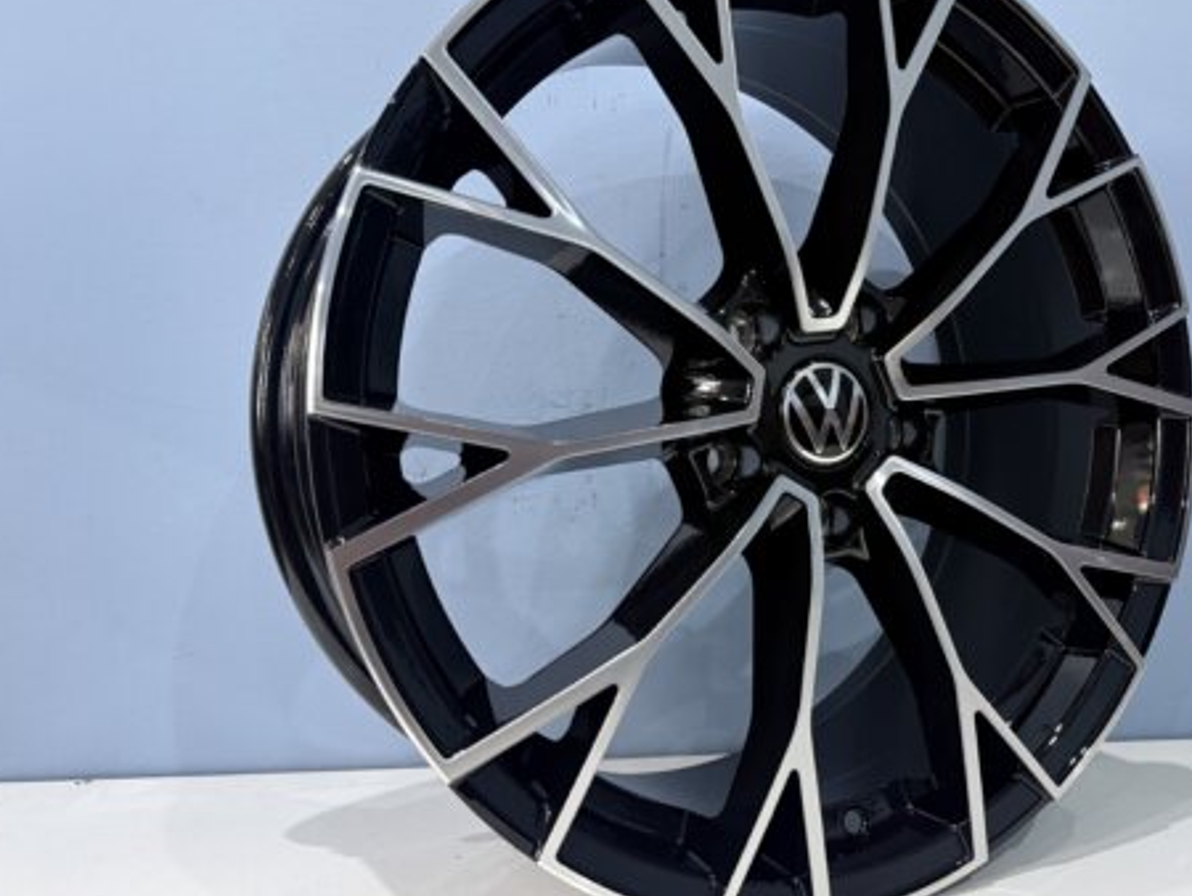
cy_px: 432
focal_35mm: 32
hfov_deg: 56.0
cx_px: 755
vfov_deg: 44.2
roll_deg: +1.1
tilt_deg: -1.1
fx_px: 1103
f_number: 1.78
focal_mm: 6.76
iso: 640
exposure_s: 1/33
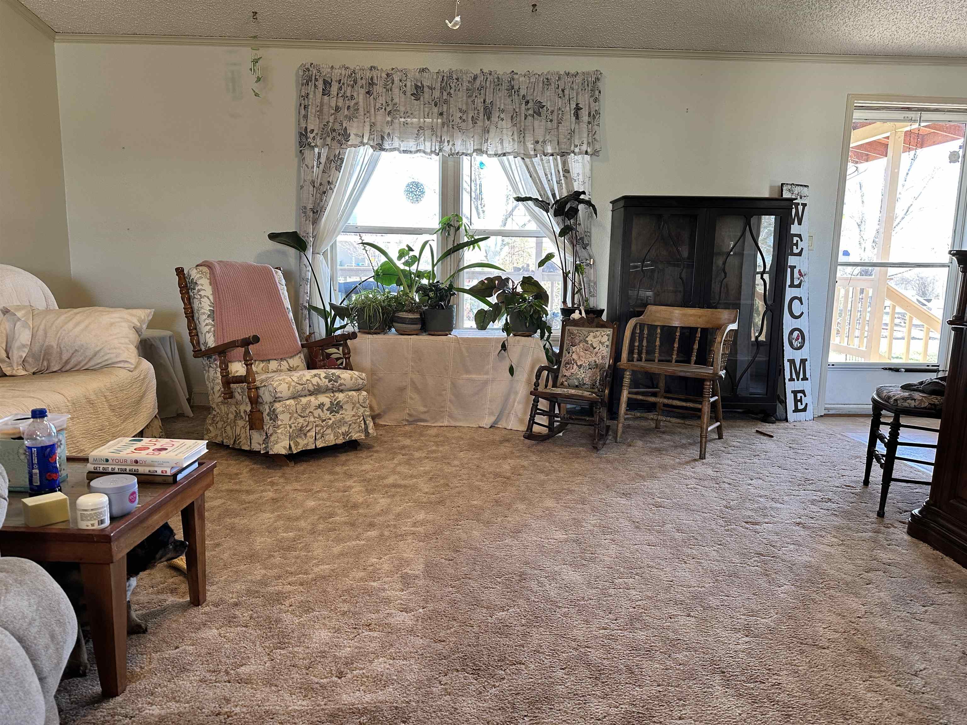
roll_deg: -0.8
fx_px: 670
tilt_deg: -8.9
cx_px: 484
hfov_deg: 71.6
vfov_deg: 56.8
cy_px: 362
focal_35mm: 24
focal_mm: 6.86
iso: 160
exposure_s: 1/60
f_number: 1.78
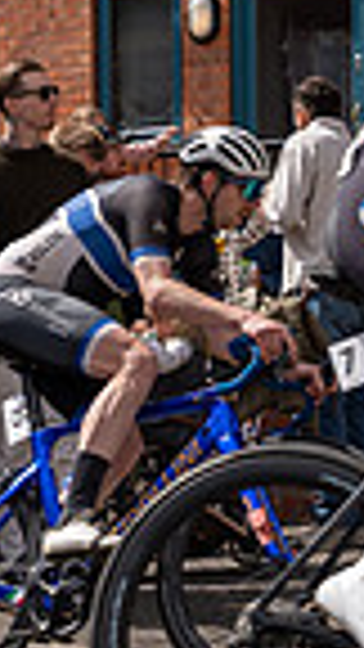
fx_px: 2231
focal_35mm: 130
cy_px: 241
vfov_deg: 16.5
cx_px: 79
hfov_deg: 9.3
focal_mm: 25
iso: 125
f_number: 5
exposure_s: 1/1000
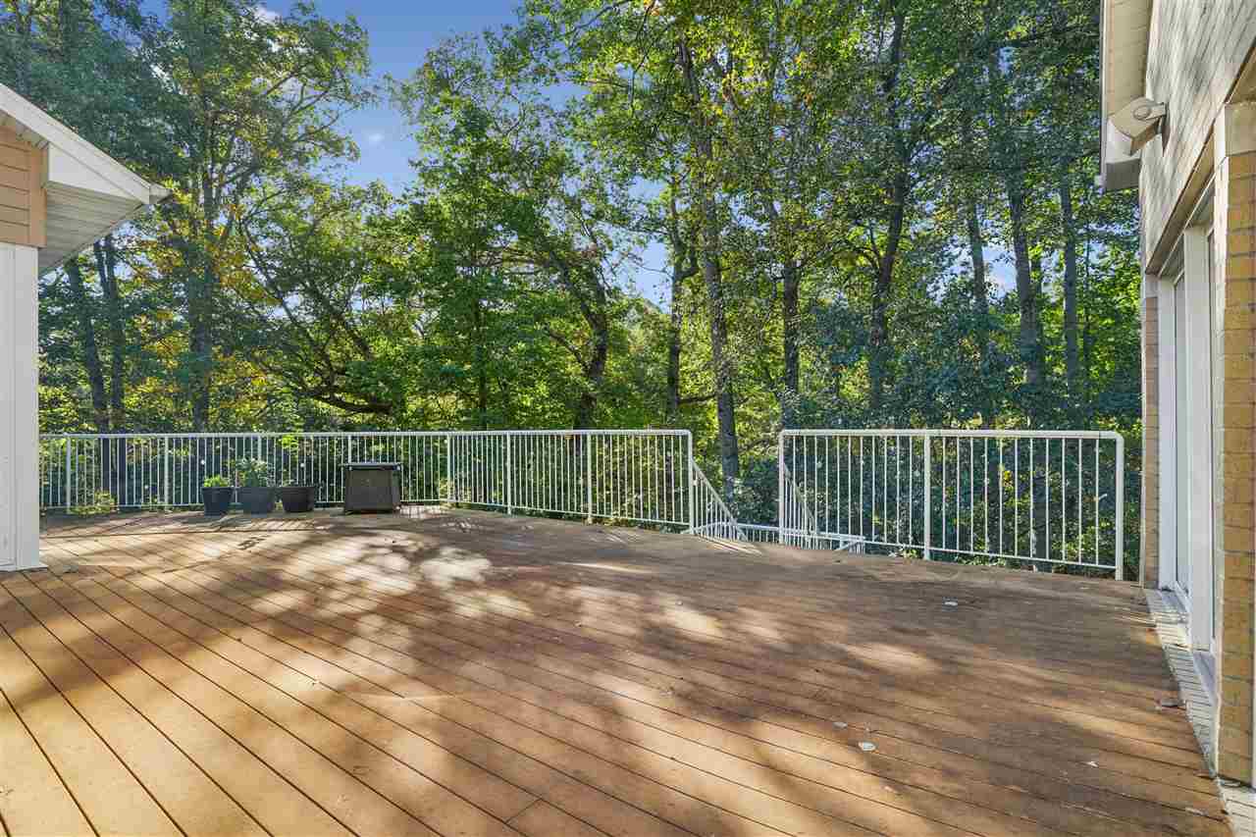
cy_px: 418
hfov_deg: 90.0
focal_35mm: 18
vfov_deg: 67.4
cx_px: 628
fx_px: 628
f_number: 8
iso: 1250
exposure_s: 1/160
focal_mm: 18
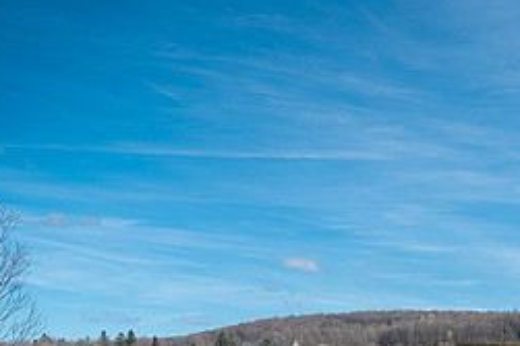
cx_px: 508
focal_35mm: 81
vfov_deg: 16.3
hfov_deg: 24.1
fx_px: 1169
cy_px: 395
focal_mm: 35
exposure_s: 1/80
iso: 100
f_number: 2.8
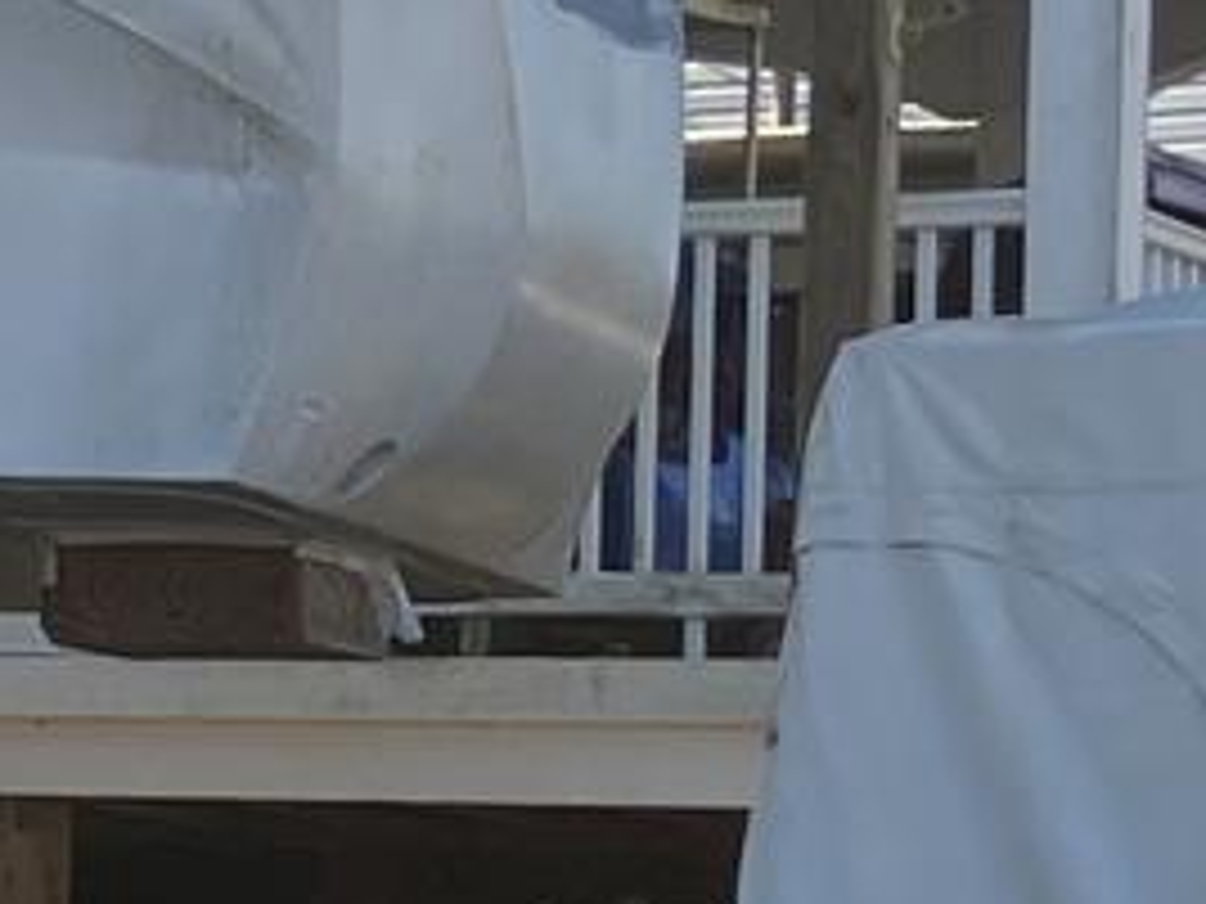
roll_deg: -3.3
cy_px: 859
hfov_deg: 8.2
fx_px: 7456
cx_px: -2102
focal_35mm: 214
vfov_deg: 6.9
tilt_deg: +4.5
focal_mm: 3.99
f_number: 1.8
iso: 32
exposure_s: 1/648
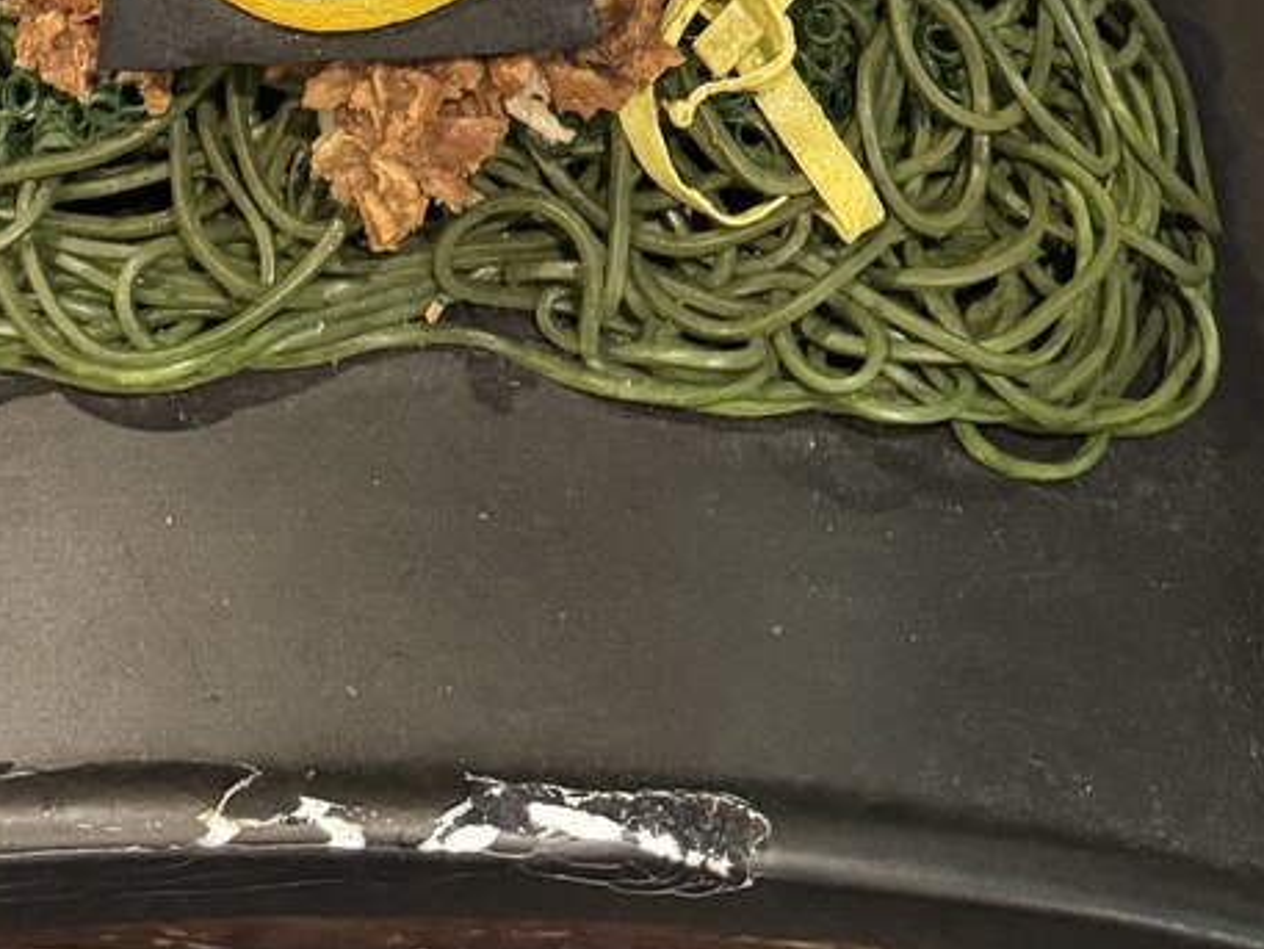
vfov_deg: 14.5
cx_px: 476
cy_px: -952
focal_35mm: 84
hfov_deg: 23.2
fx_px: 3068
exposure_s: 1/40
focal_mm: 6.76
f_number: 1.78
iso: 800
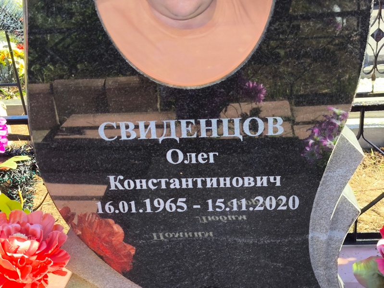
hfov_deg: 38.2
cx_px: 192
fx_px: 555
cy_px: 144
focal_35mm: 50
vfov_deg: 29.1
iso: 50
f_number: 1.7
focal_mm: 4.71
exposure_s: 1/282
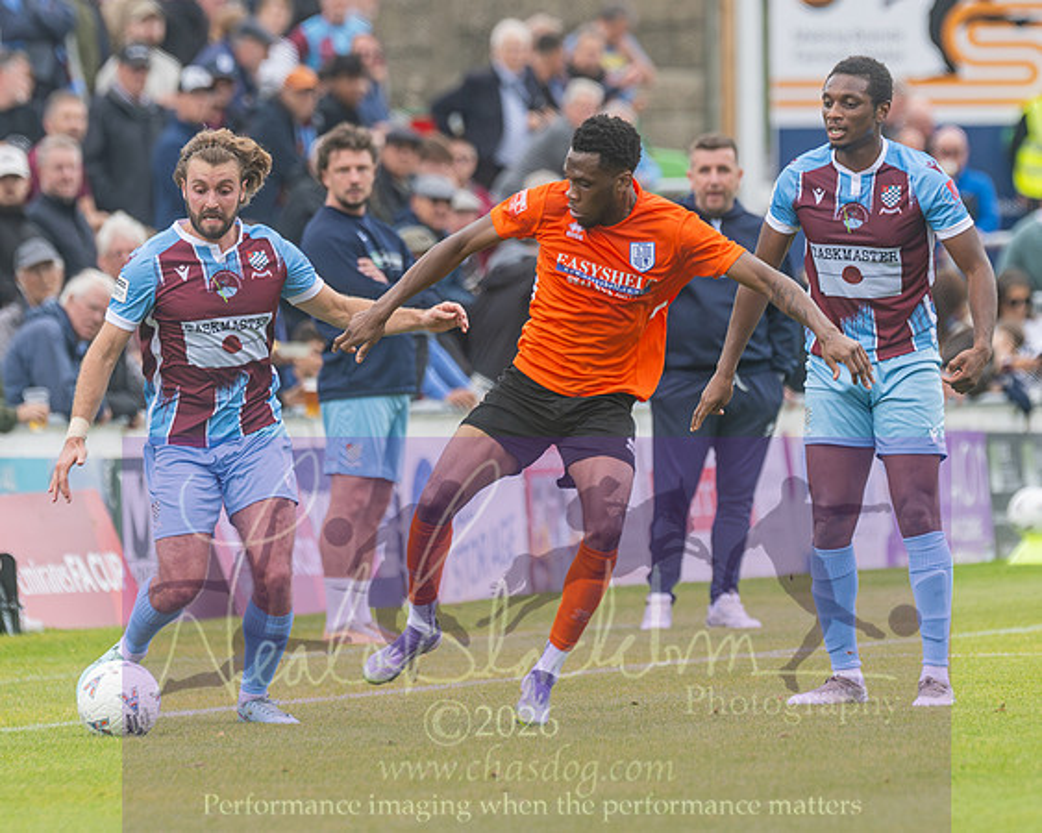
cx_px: 471
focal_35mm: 606
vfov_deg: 2.6
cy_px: 467
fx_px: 18696
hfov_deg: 3.2
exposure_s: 1/1250
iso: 360
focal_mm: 250
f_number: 2.8
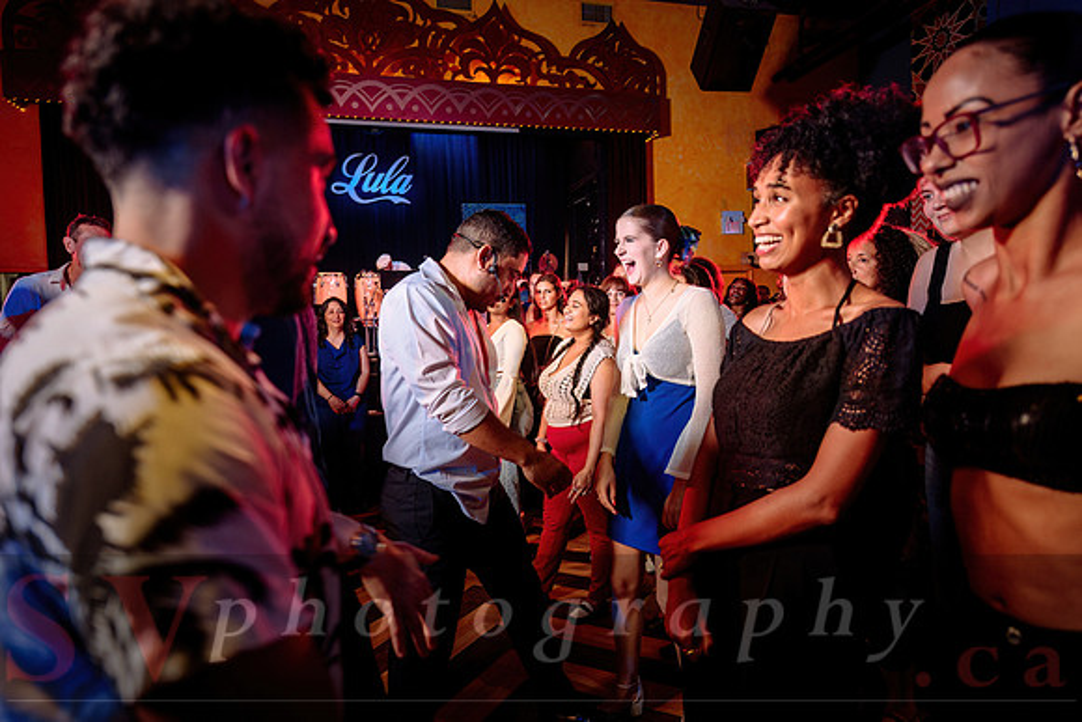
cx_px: 541
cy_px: 361
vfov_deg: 53.2
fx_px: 721
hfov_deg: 73.7
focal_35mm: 24
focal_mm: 24
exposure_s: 1/100
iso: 800
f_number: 2.8
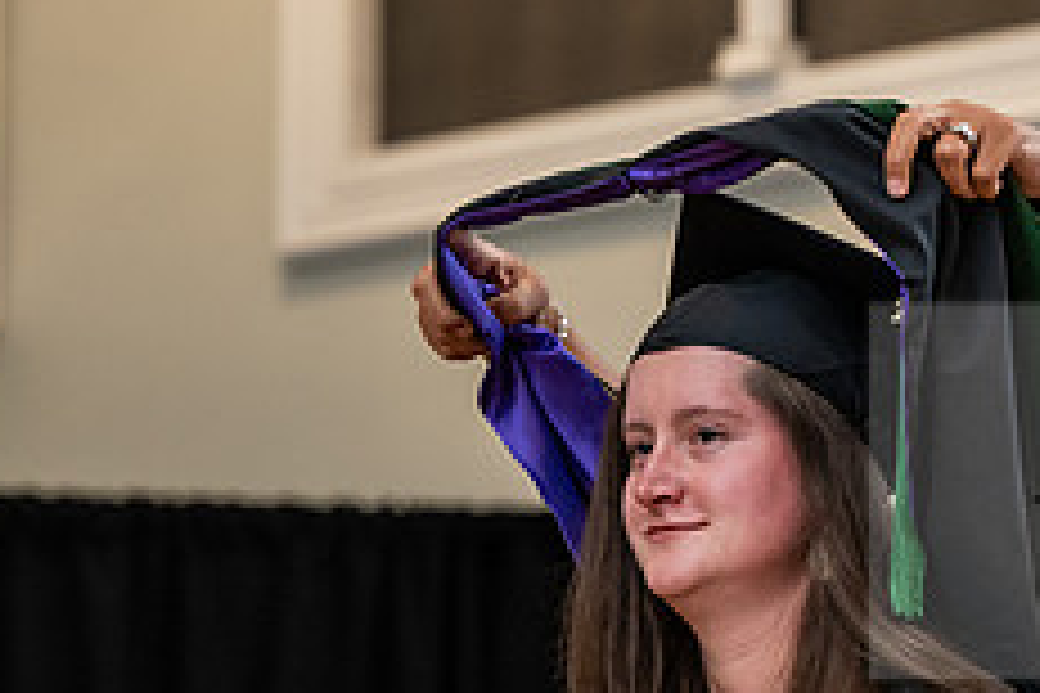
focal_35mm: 261
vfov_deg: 5.2
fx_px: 7539
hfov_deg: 7.9
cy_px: 848
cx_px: 734
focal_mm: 104
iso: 1600
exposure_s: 1/200
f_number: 3.5
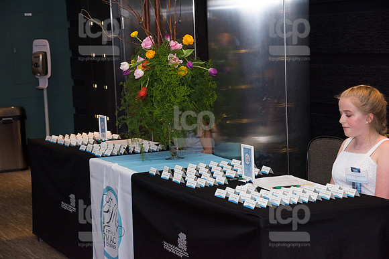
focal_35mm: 86
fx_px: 929
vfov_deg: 15.9
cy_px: 130
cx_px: 194
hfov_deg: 23.6
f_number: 7.1
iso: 1250
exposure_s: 1/200
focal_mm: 86
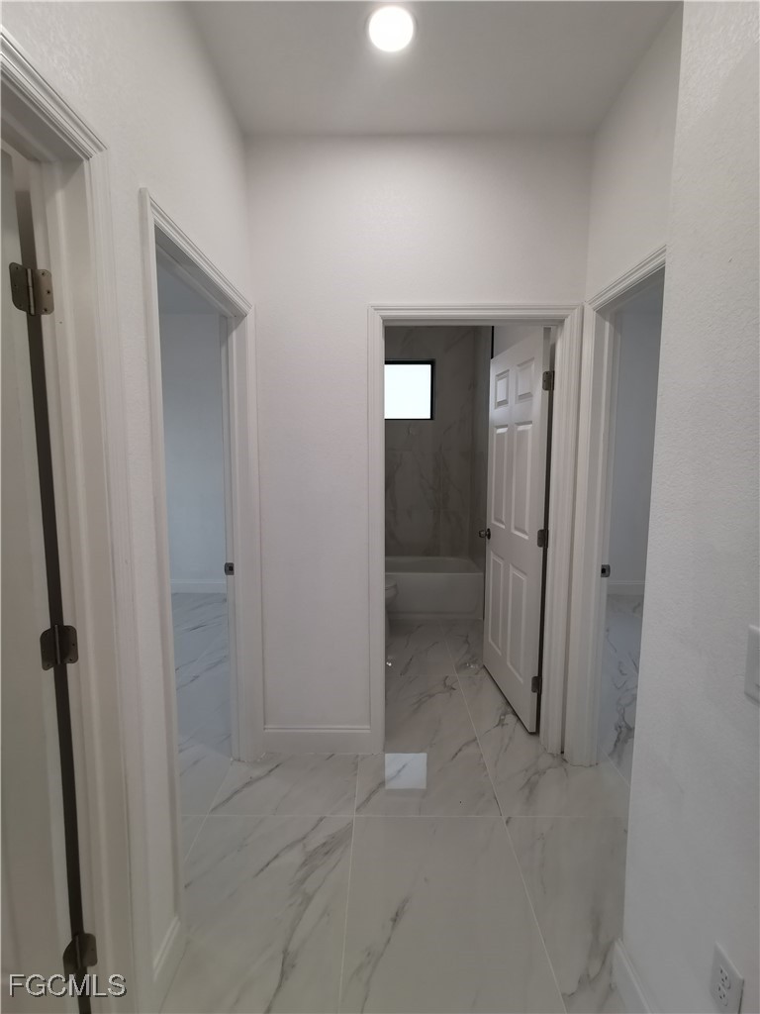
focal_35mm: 16
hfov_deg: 78.1
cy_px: 507
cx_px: 380
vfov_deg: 94.5
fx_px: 468
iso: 100
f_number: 2.2
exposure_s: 1/60
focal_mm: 2.35
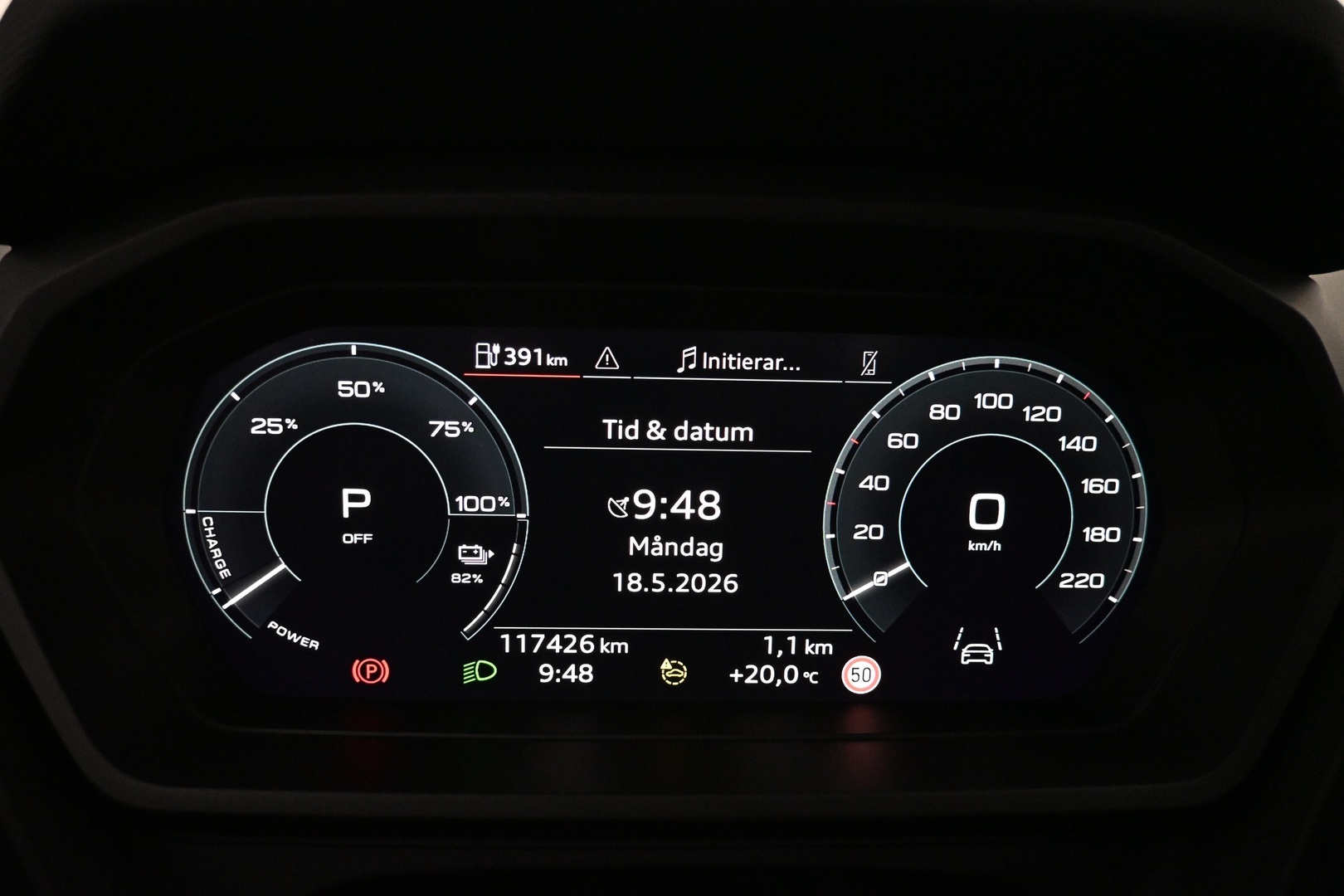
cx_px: 672
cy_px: 448
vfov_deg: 53.1
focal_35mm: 24
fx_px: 896
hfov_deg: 73.7
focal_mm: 16
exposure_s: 1/125
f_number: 3.5
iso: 4000
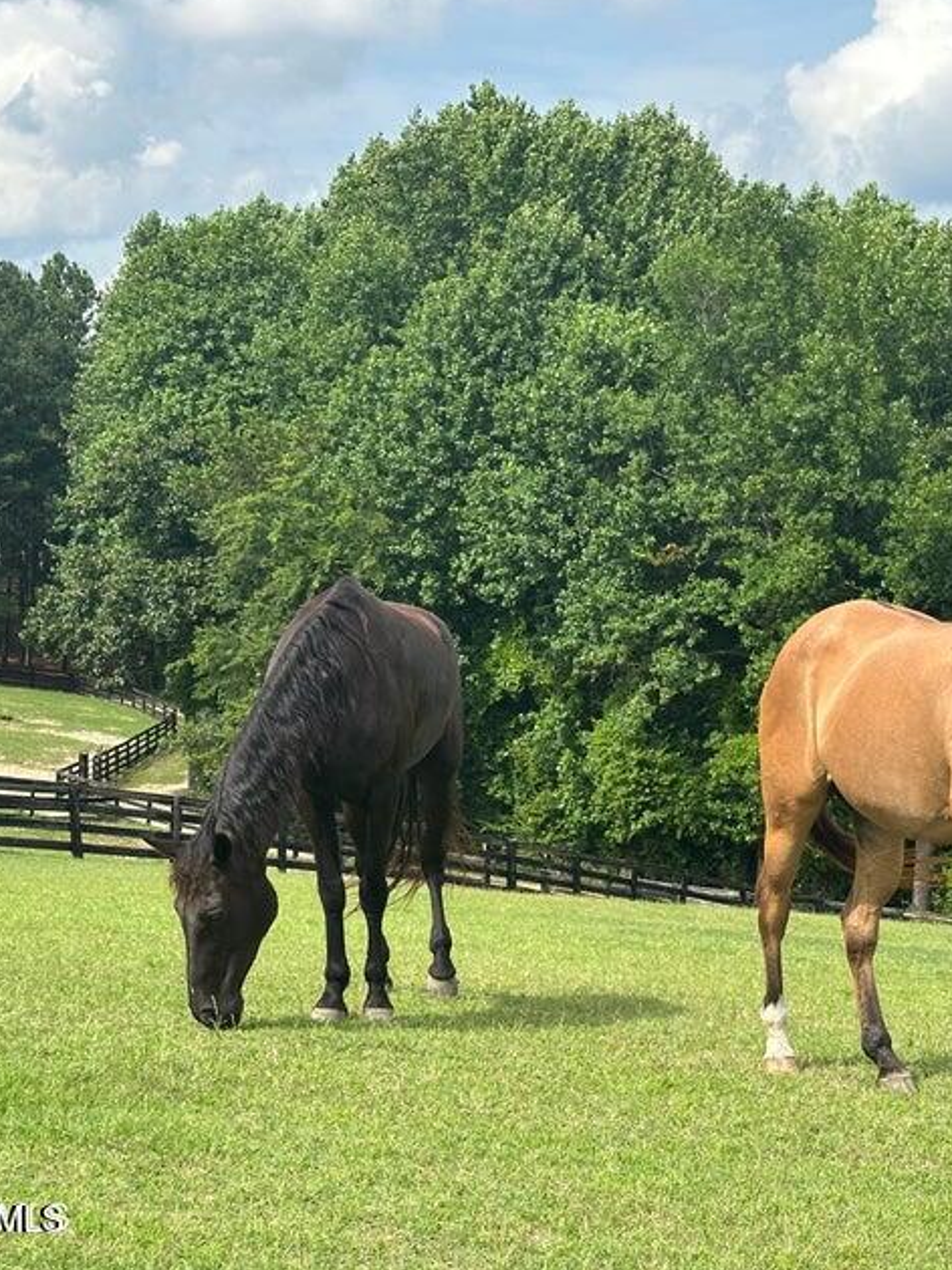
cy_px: 631
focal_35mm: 65
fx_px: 2385
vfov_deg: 29.8
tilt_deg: -2.7
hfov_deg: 22.5
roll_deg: -0.7
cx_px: 654
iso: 64
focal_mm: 6.86
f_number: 1.78
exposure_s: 1/2358
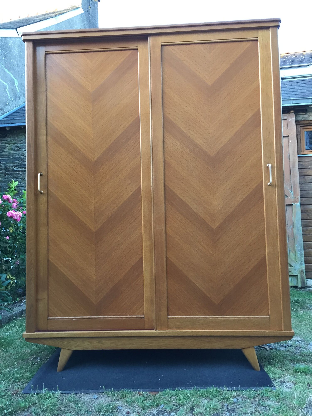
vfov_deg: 61.7
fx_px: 349
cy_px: 208
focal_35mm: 29
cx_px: 156
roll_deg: +1.2
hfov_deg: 48.2
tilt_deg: +4.1
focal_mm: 4.15
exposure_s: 1/33
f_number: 2.2
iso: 64
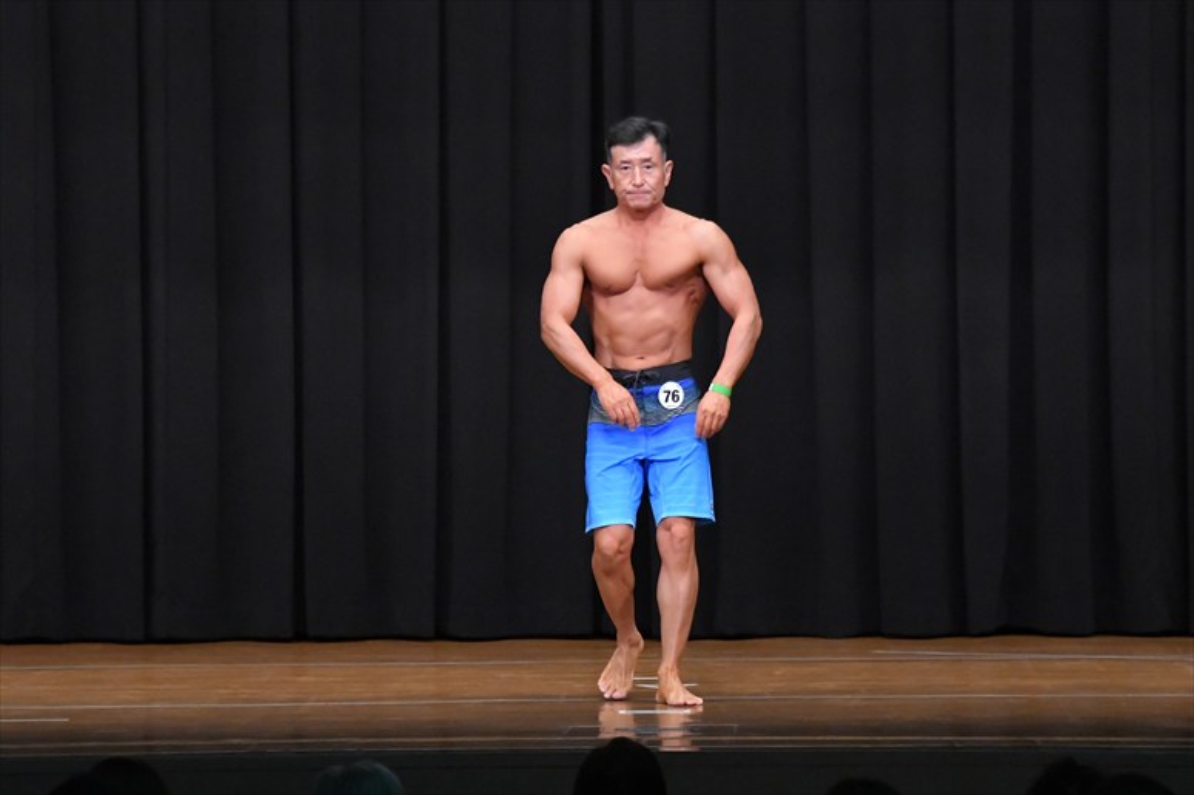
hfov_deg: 9.5
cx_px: 597
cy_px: 398
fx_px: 7194
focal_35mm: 217
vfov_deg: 6.3
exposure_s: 1/400
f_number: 5.6
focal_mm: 145
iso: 8000
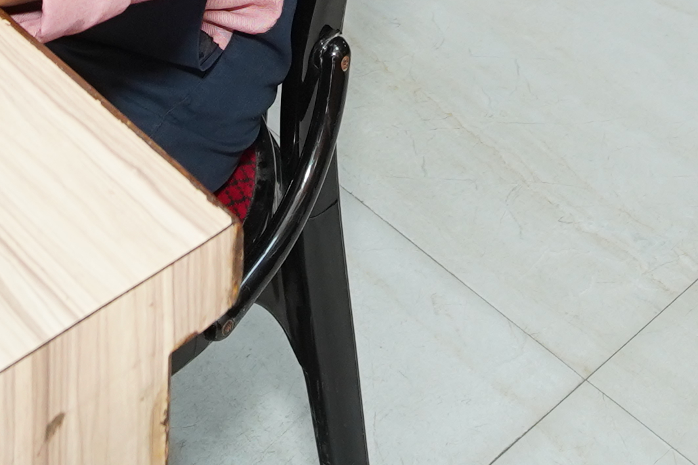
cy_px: -841
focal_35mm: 79
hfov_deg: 25.7
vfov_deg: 11.7
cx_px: 386
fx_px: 1532
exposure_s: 1/125
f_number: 4
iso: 1000
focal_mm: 14
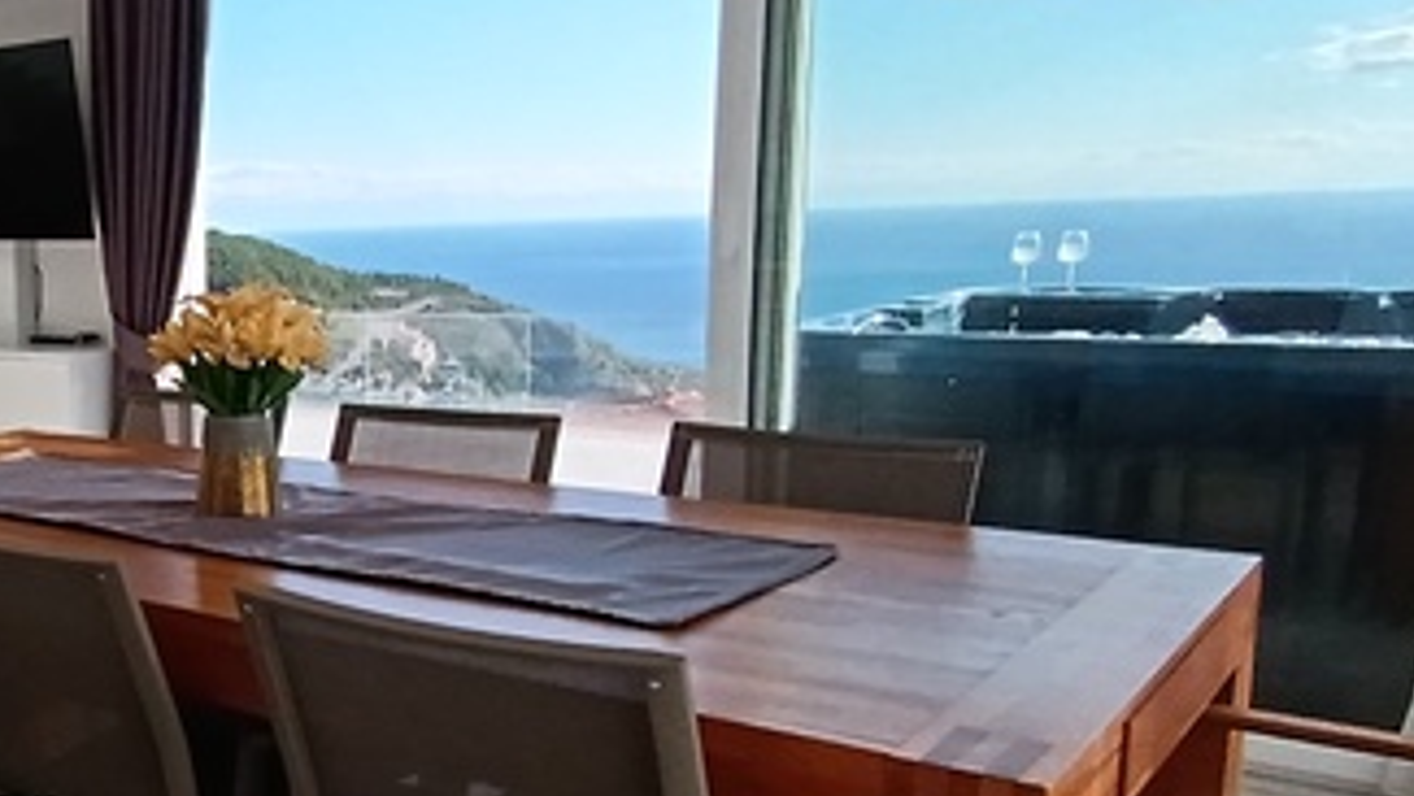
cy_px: 509
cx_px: 0
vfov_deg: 28.9
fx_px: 1538
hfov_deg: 42.6
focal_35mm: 41
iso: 100
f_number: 2.2
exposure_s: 1/343
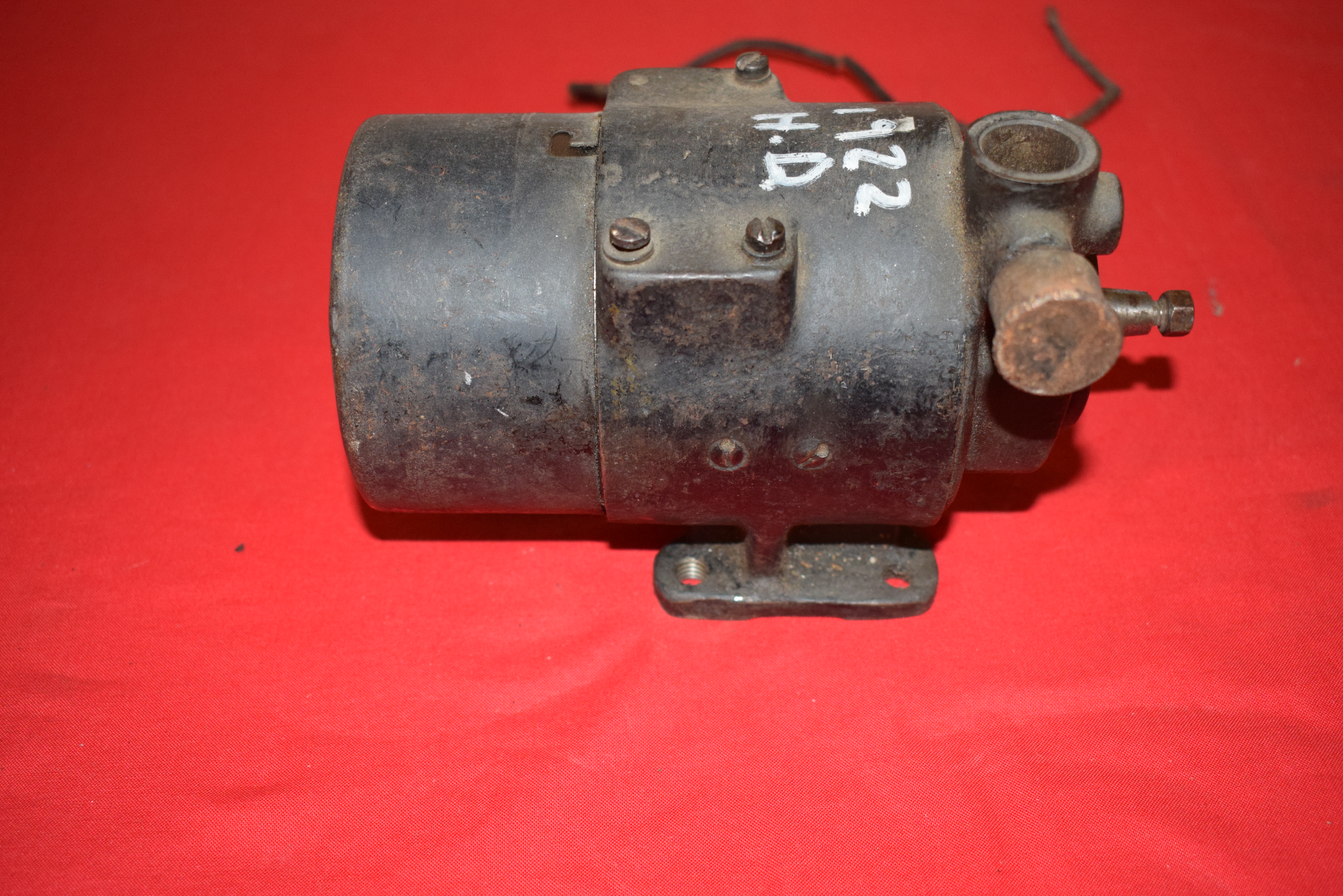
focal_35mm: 39
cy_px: 448
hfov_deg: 49.5
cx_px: 672
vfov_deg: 34.2
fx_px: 1455
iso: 1250
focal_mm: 26
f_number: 5
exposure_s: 1/200
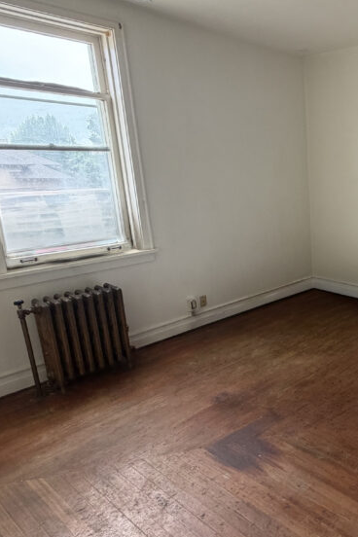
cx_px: 373
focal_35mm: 27
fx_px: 403
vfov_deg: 67.4
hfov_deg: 40.7
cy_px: 264
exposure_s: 1/121
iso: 250
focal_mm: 2.22
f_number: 2.2
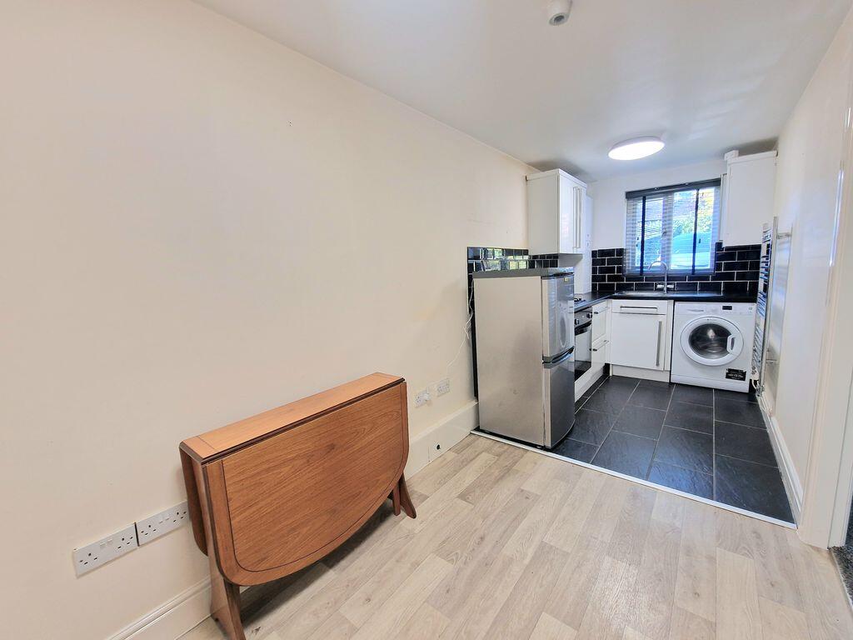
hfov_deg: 106.2
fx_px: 320
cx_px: 426
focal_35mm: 13
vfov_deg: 89.9
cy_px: 320
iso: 125
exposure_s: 1/50
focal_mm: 2.2
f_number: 2.2
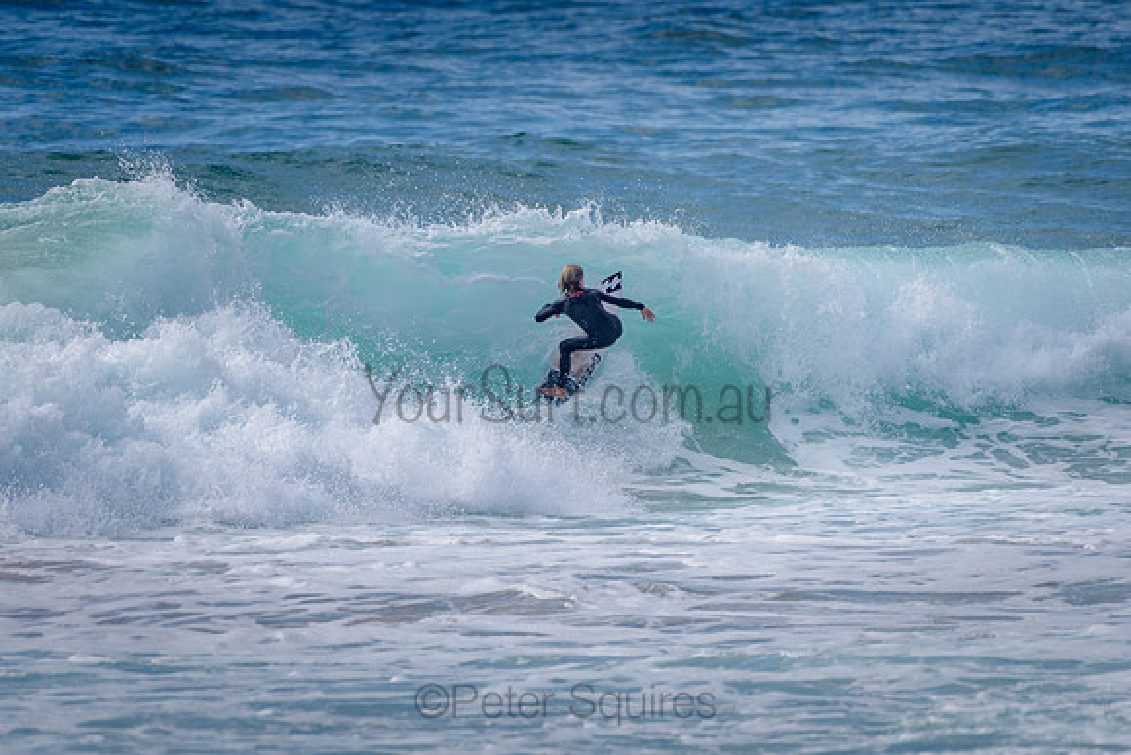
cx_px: 438
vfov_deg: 2.2
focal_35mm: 613
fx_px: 19267
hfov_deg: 3.4
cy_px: 335
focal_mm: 500
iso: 140
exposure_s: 1/2000
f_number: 5.6
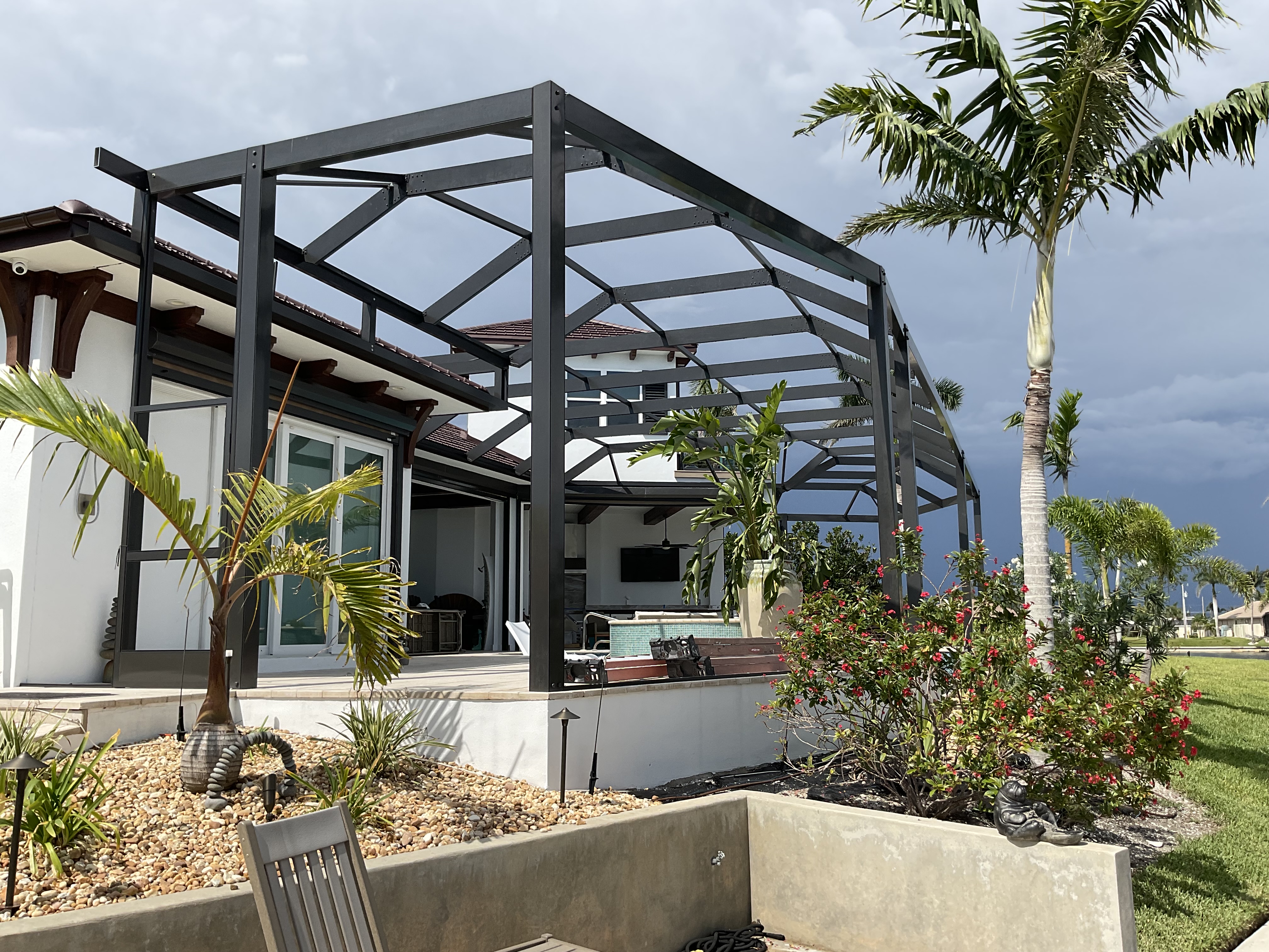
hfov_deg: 61.7
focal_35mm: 29
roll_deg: +0.9
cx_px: 634
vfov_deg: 48.2
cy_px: 476
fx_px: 1063
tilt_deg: +7.2
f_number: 1.8
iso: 16
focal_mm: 3
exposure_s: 1/2427
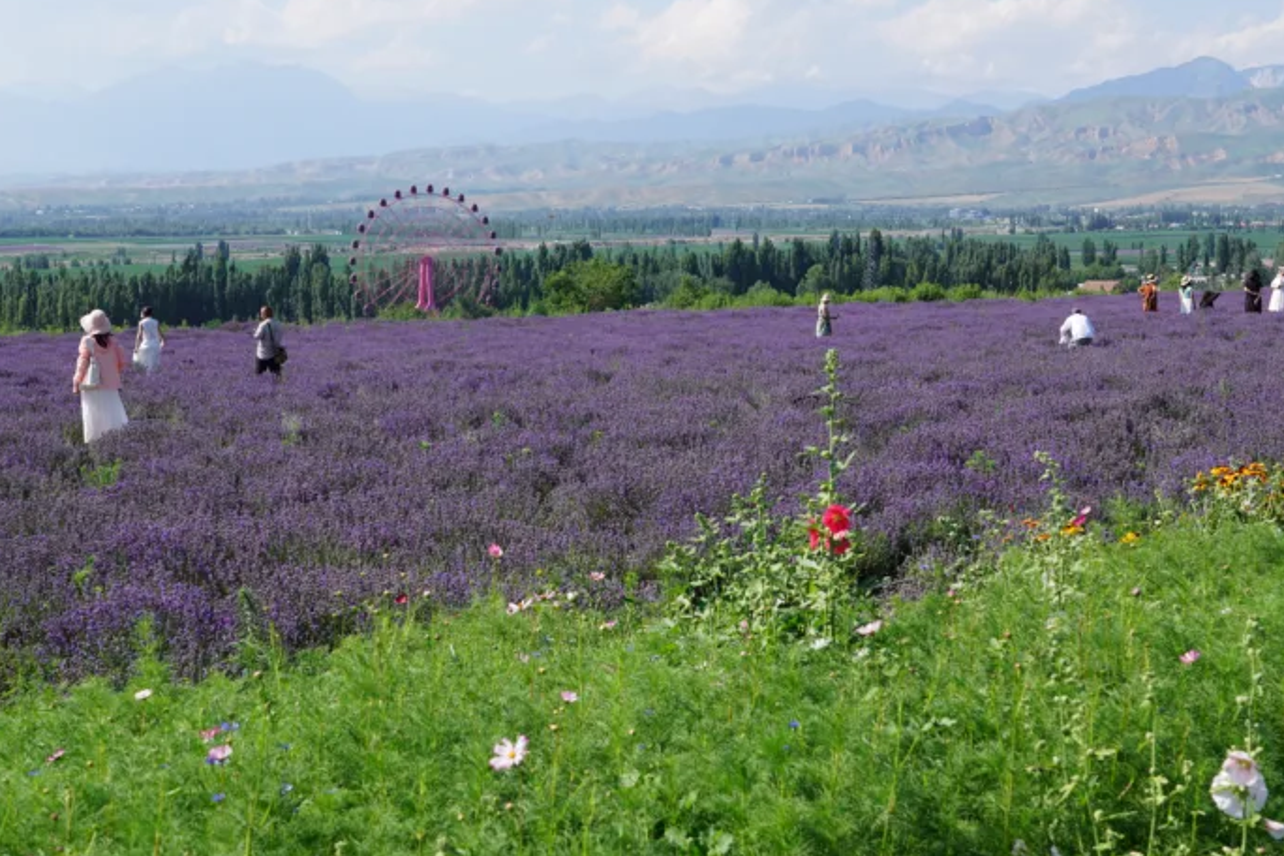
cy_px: 422
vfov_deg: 21.2
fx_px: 2282
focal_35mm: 64
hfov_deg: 31.4
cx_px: 695
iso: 100
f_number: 5.6
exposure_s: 1/400
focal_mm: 38
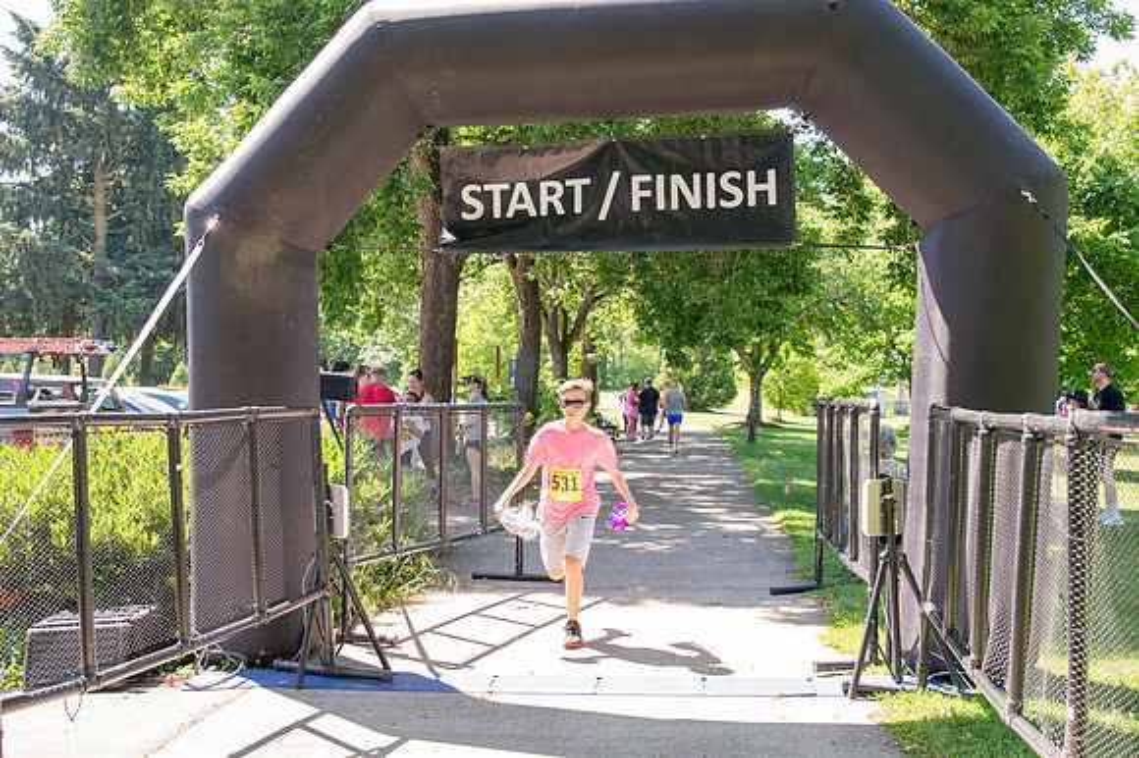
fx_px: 1233
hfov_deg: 49.6
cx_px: 570
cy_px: 379
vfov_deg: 34.2
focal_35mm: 39
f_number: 4
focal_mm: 26
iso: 500
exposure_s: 1/400
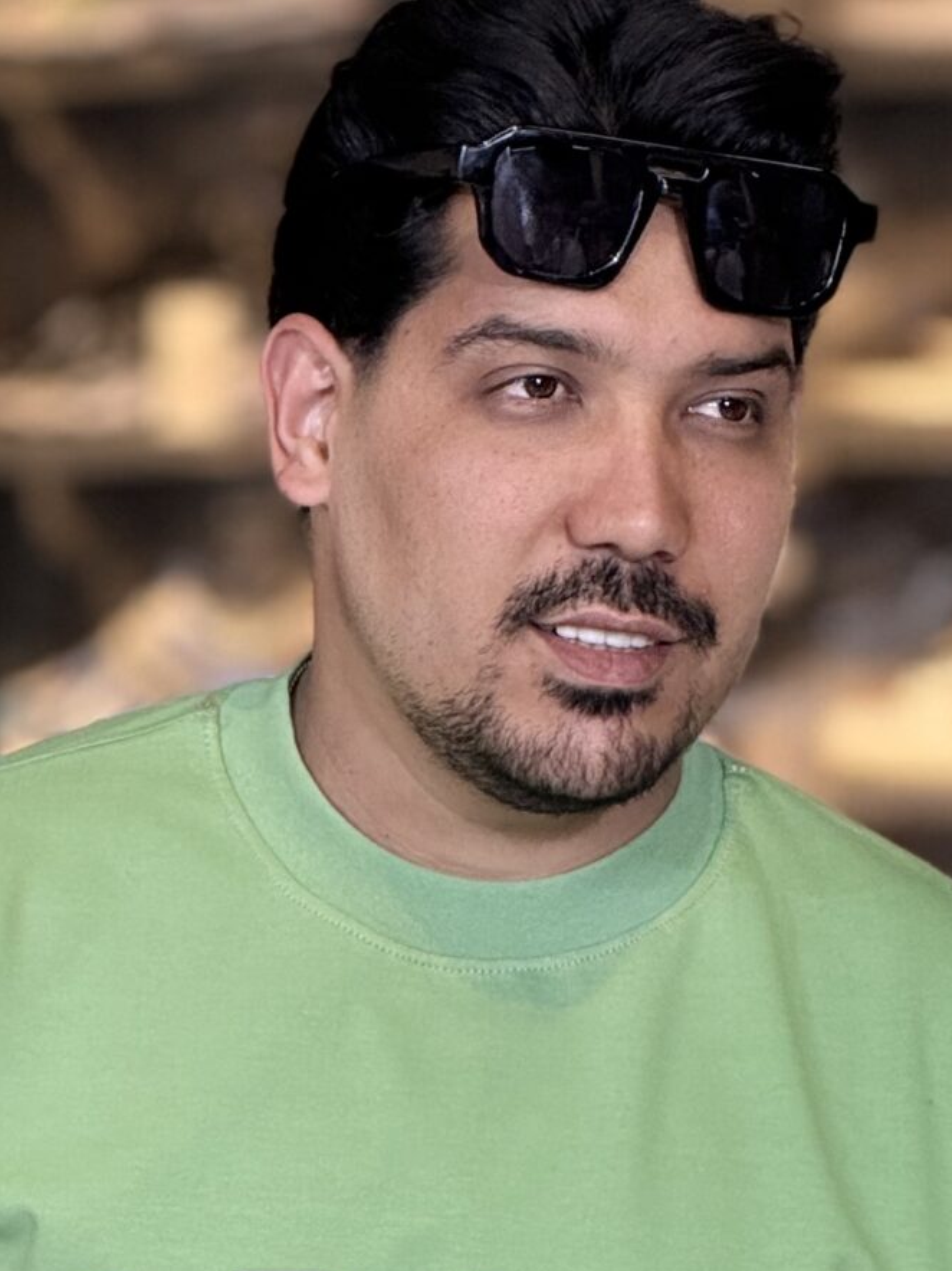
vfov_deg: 5.7
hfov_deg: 4.3
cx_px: 388
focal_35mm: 348
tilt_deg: -6.5
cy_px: 1680
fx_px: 12764
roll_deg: +0.1
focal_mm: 15.66
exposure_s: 1/100
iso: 160
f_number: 2.8
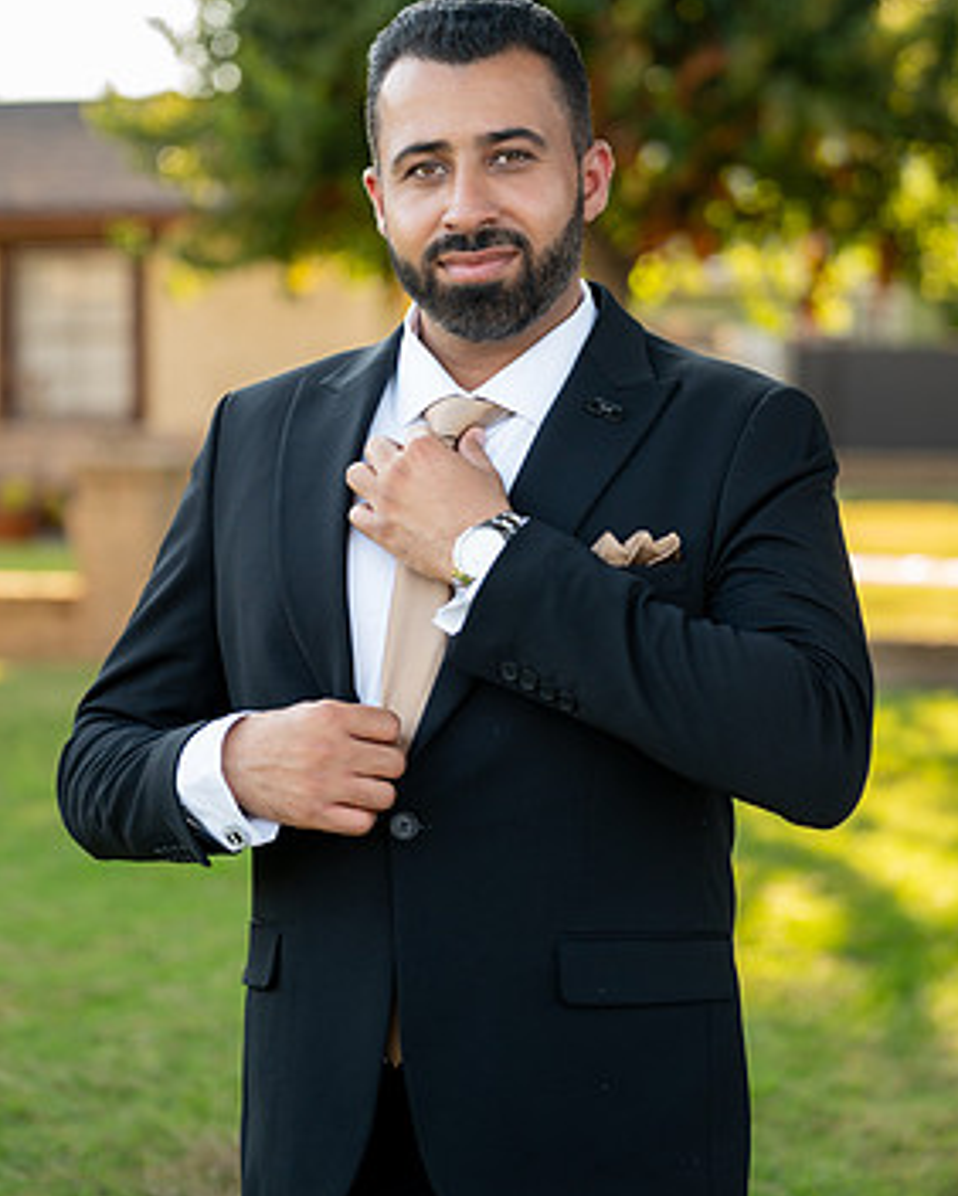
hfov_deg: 17.1
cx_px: 506
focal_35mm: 90
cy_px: 557
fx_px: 3187
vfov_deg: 21.2
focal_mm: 75
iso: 320
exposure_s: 1/500
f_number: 2.8
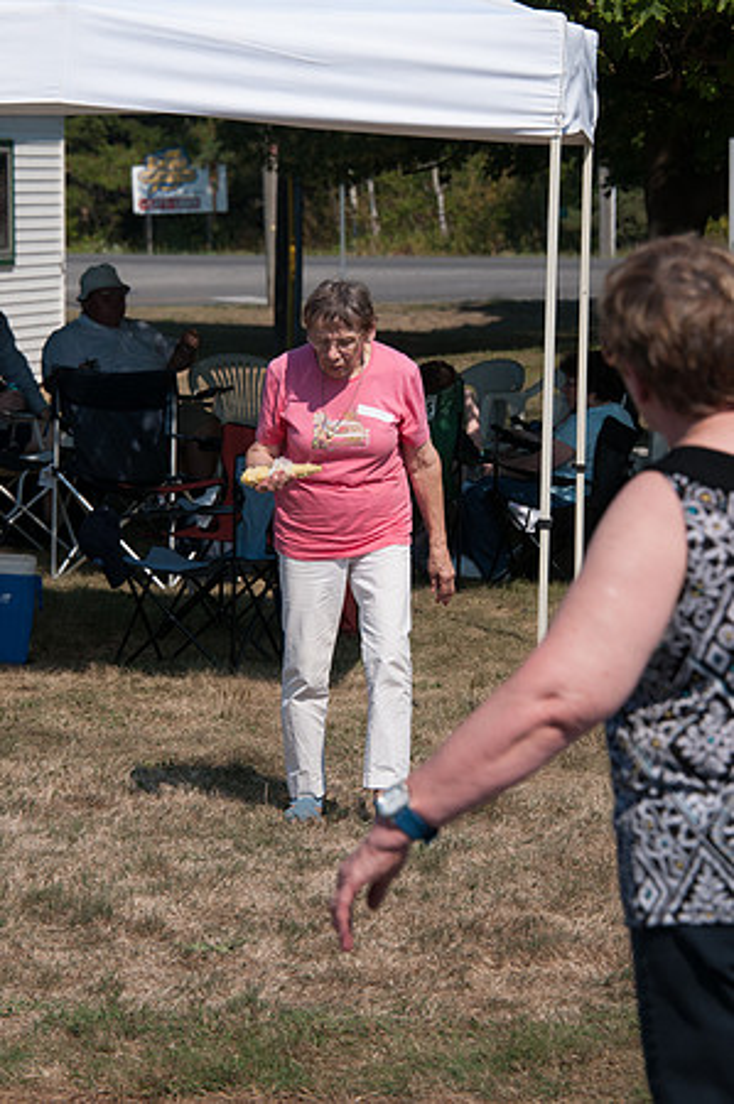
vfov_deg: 11.2
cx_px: 367
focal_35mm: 183
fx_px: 5609
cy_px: 552
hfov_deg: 7.5
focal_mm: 122
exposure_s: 1/2000
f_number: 8
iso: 500
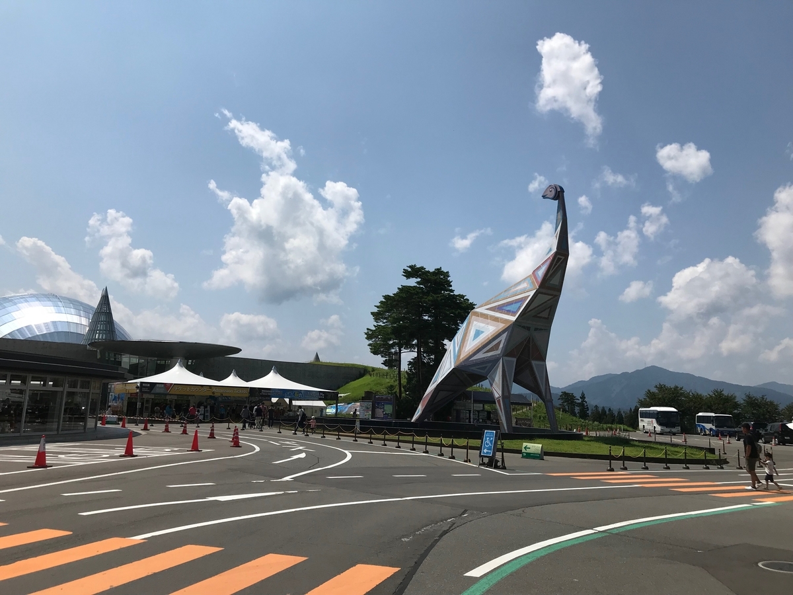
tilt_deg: +7.4
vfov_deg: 49.7
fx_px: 641
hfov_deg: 63.4
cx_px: 396
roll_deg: -1.9
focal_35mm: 28
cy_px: 298
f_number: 1.8
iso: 20
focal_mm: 3.99
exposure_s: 1/5650
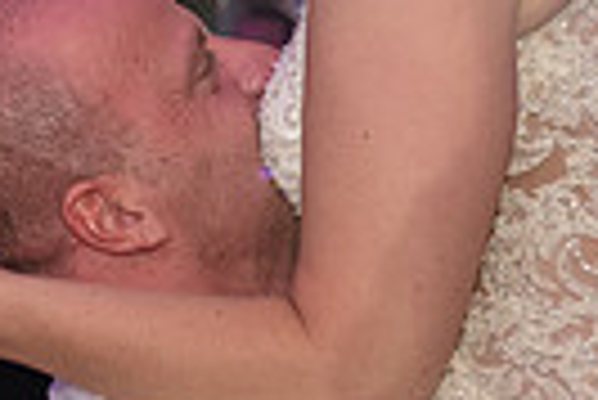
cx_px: 454
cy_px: -7
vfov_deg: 7.1
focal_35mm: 192
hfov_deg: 10.7
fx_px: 3193
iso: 1600
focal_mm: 44
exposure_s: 1/125
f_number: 3.2
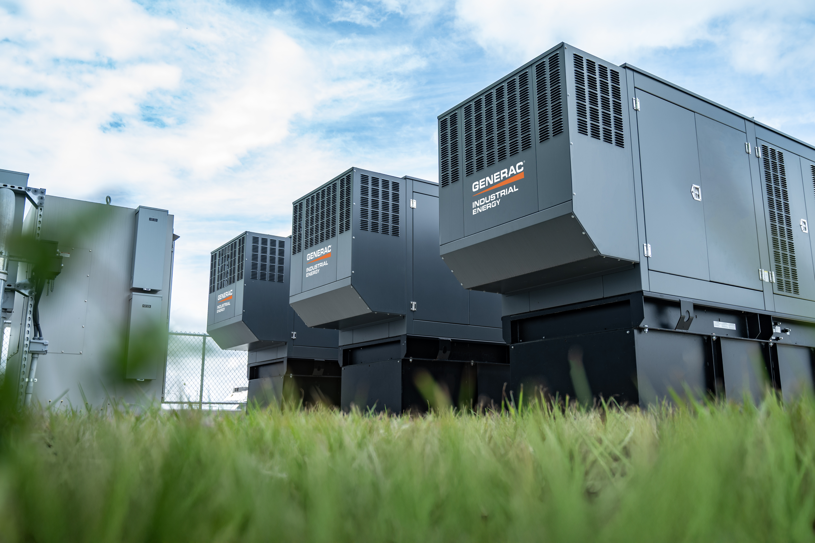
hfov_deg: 61.1
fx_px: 690
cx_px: 408
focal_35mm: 30
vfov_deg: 42.9
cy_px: 272
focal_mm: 30.5
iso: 100
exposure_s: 1/320
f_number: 4
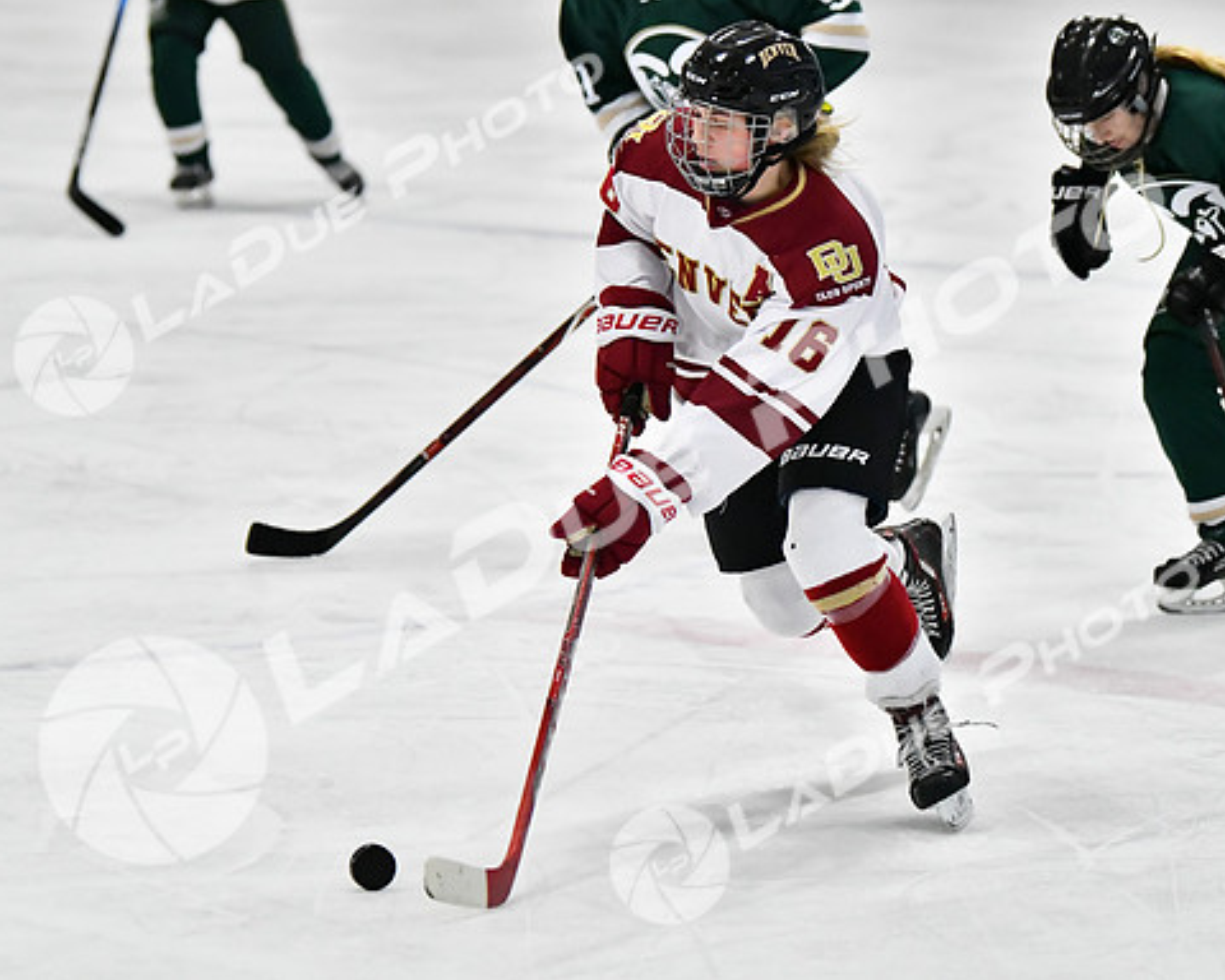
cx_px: 605
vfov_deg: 7.3
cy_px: 489
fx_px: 7707
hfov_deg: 9.1
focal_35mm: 213
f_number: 2.8
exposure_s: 1/1250
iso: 8000
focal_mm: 125
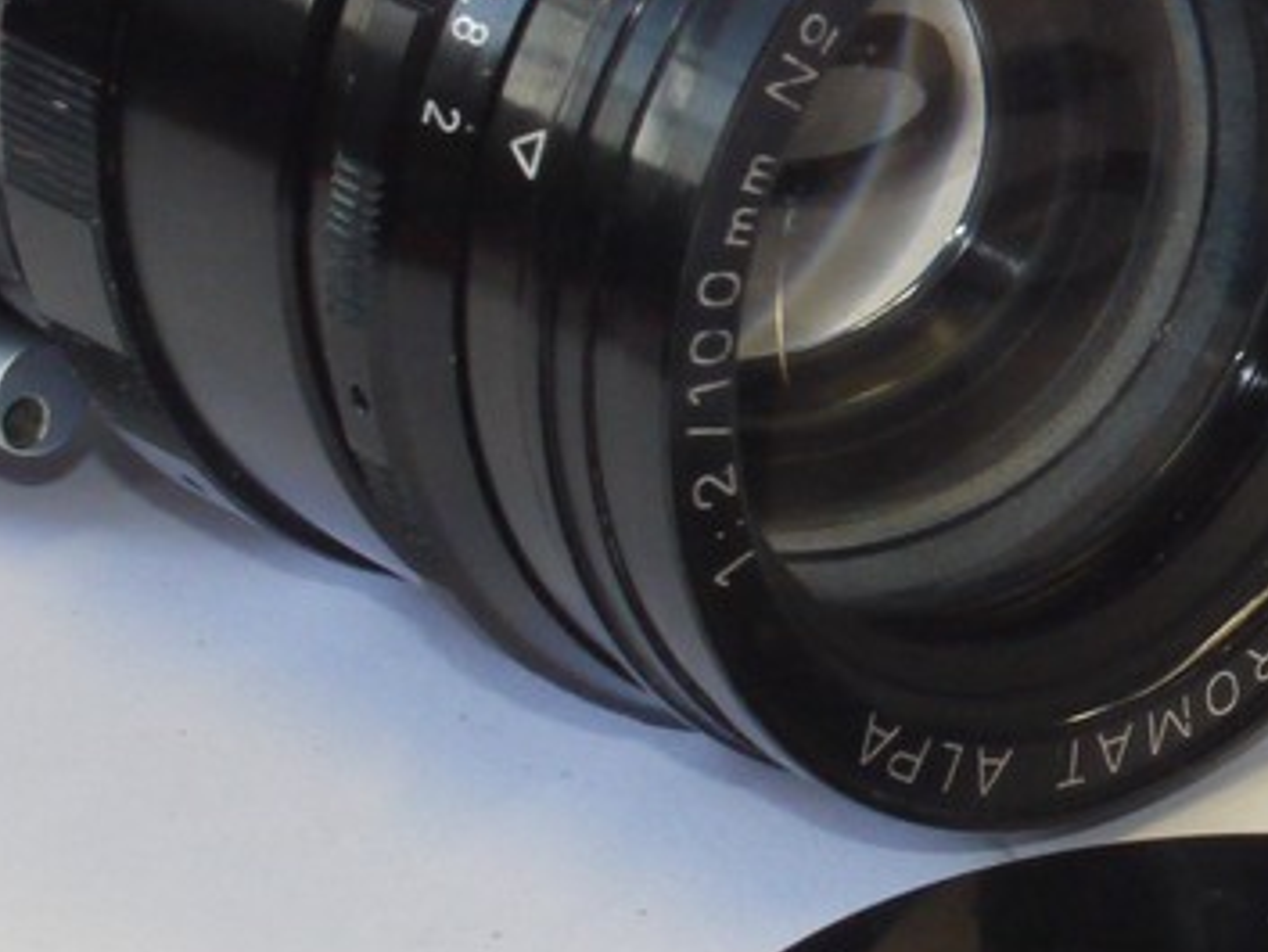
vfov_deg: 7.3
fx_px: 7475
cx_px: 1652
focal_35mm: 204
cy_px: 187
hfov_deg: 9.5
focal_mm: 30
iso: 800
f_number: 10
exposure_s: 1/60
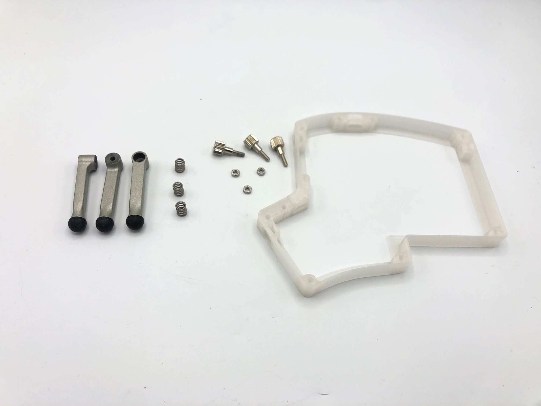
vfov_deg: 49.7
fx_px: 438
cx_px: 270
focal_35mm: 28
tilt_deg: -55.0
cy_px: 203
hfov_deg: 63.4
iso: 20
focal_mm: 4
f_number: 1.8
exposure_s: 1/800
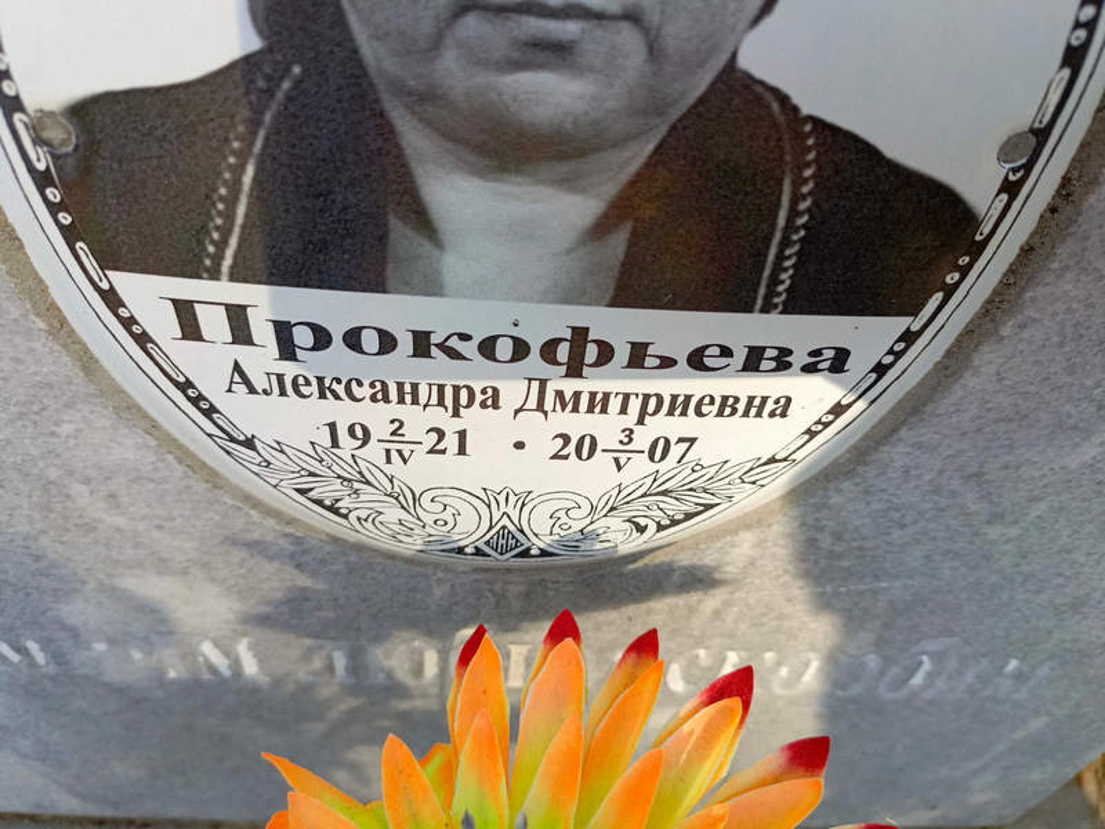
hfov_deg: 69.4
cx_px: 552
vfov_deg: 54.9
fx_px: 798
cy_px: 414
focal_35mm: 25
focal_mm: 4.76
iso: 115
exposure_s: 1/498
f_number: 1.69
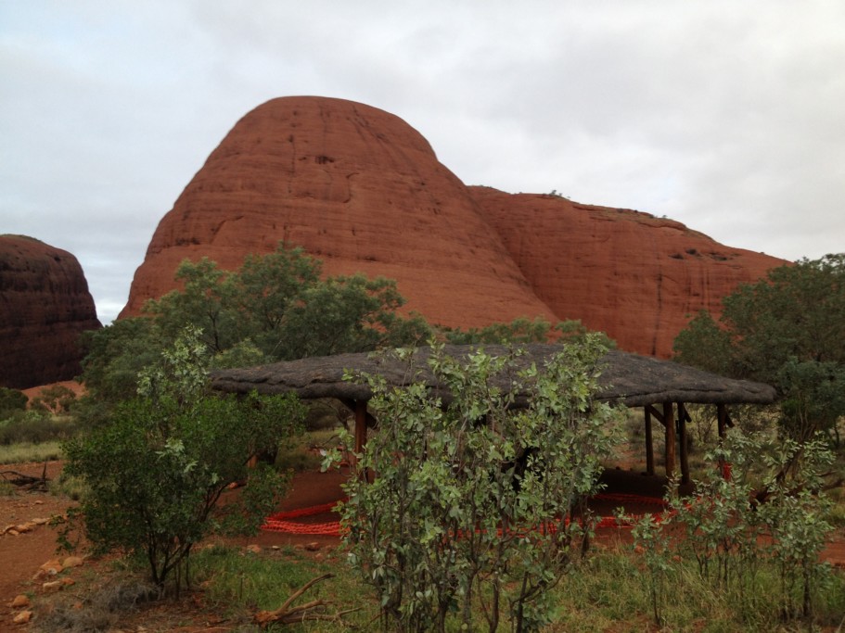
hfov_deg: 52.6
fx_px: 854
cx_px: 422
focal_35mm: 35
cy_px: 316
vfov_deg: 40.7
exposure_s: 1/40
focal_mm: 4.28
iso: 50
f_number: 2.4
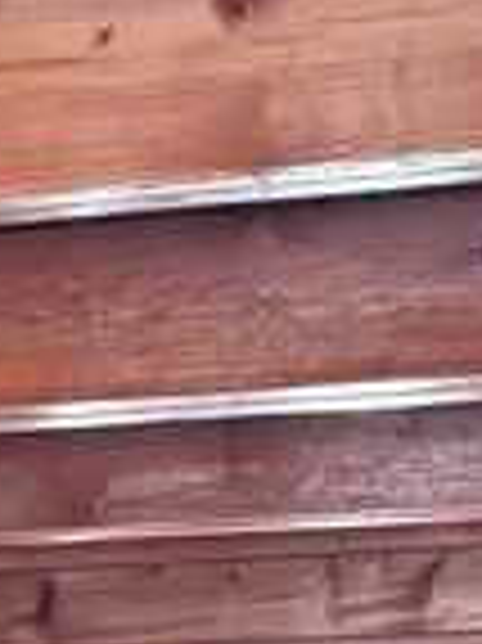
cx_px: -649
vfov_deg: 10.6
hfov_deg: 8.0
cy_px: 1283
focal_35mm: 172
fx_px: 3198
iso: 800
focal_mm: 6.76
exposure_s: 1/60
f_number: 1.78
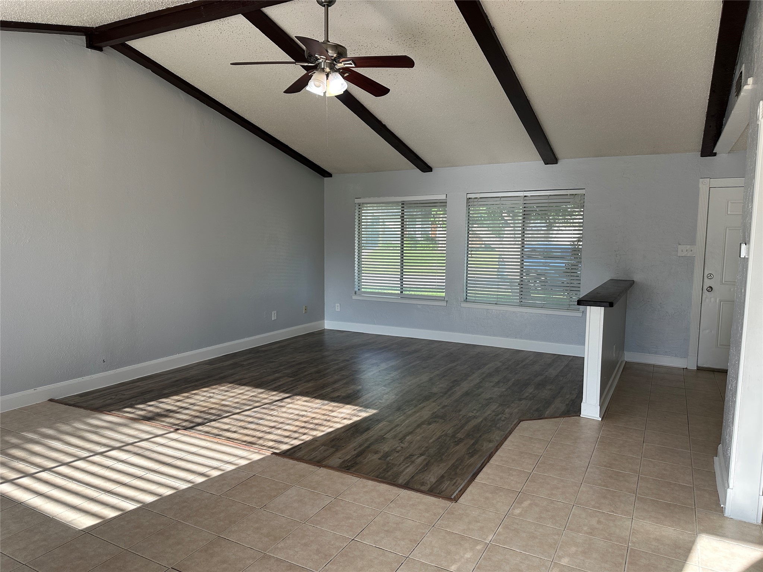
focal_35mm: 24
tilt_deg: -5.6
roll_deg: +0.0
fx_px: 529
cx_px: 382
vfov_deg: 56.8
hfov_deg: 71.6
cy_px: 286
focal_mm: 6.86
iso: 80
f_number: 1.78
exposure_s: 1/355
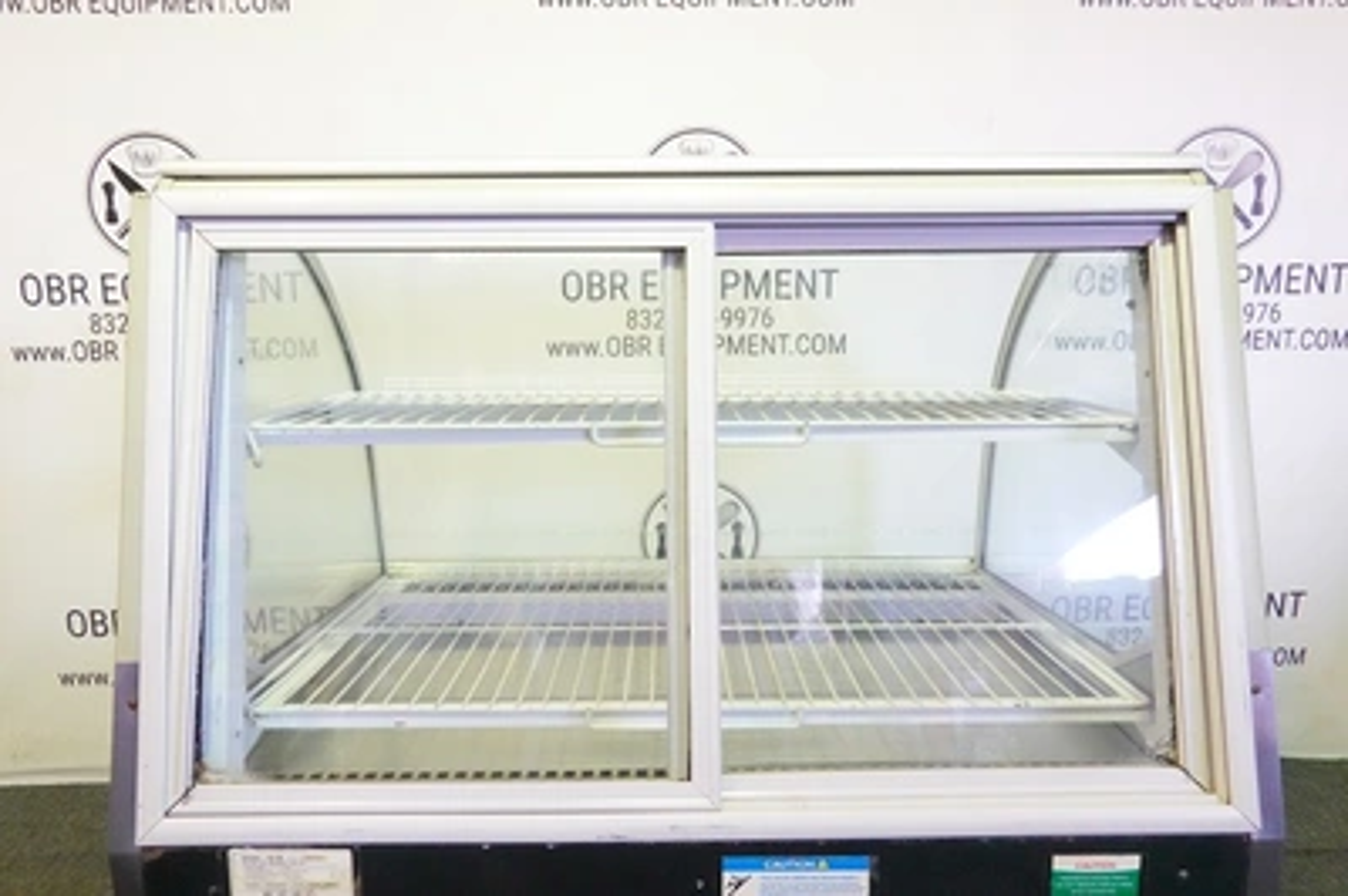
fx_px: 973
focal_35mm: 26
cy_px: 448
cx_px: 674
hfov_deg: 69.4
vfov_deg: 49.5
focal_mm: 9.54
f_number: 11
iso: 3200
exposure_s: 1/15
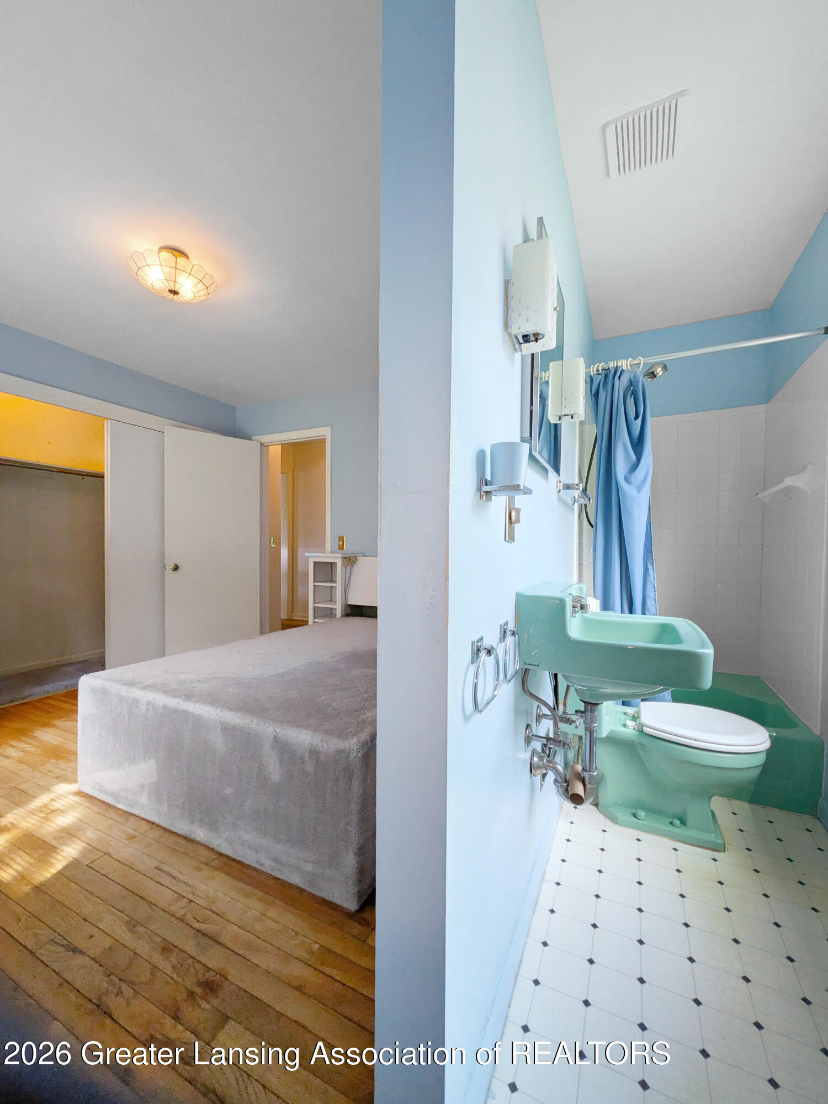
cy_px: 552
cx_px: 414
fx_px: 446
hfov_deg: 85.7
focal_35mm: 14
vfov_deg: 102.1
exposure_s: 1/120
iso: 188
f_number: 2.2
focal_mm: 1.83
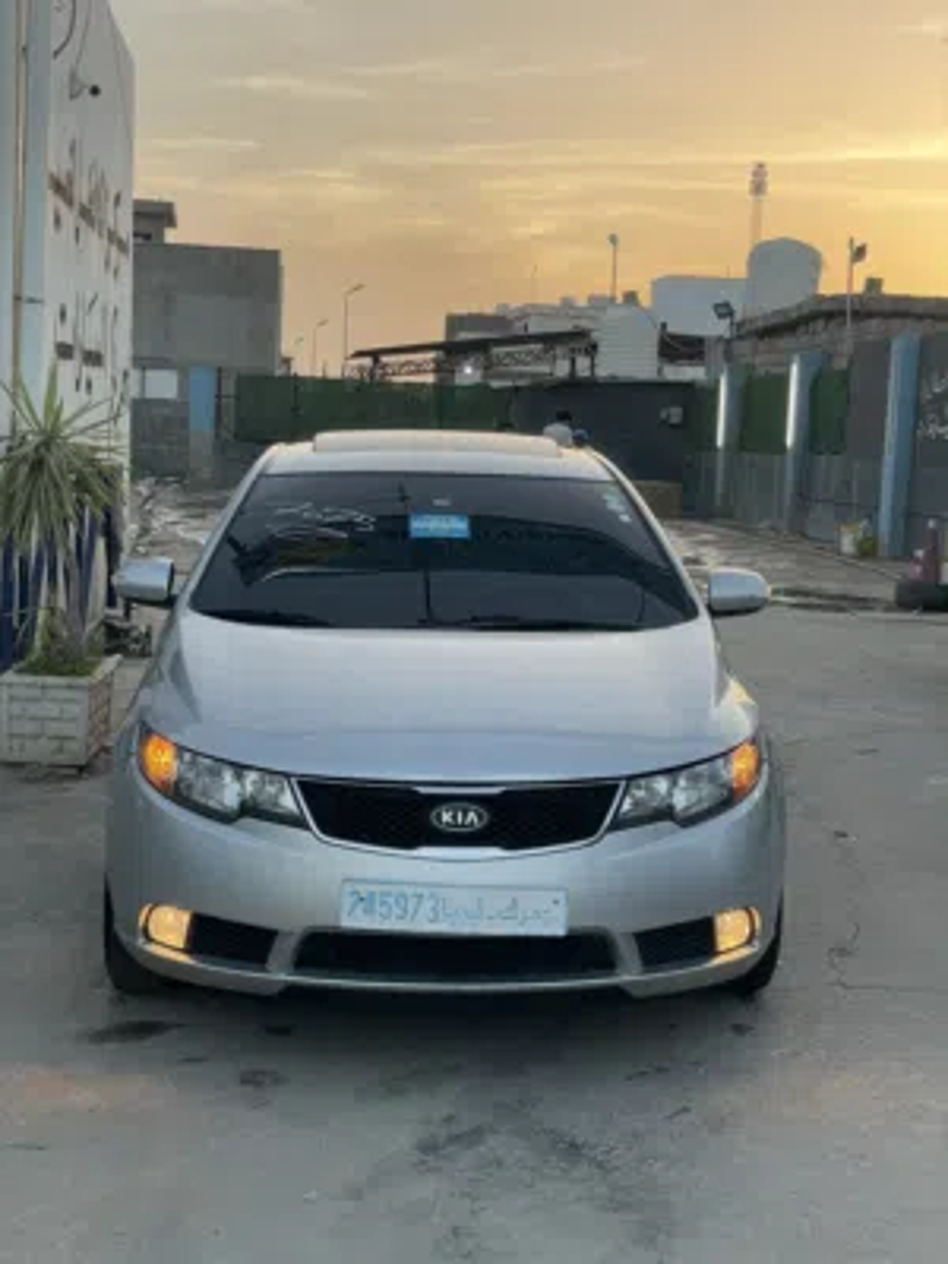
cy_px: 632
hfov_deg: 28.0
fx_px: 1899
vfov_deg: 36.8
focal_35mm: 52
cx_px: 474
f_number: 2
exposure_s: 1/102
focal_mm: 6
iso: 25
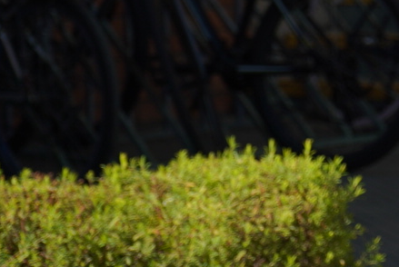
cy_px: 1
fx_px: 2530
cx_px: 610
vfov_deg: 6.0
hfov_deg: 8.8
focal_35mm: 228
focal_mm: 62
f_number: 5.6
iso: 100
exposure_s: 1/400
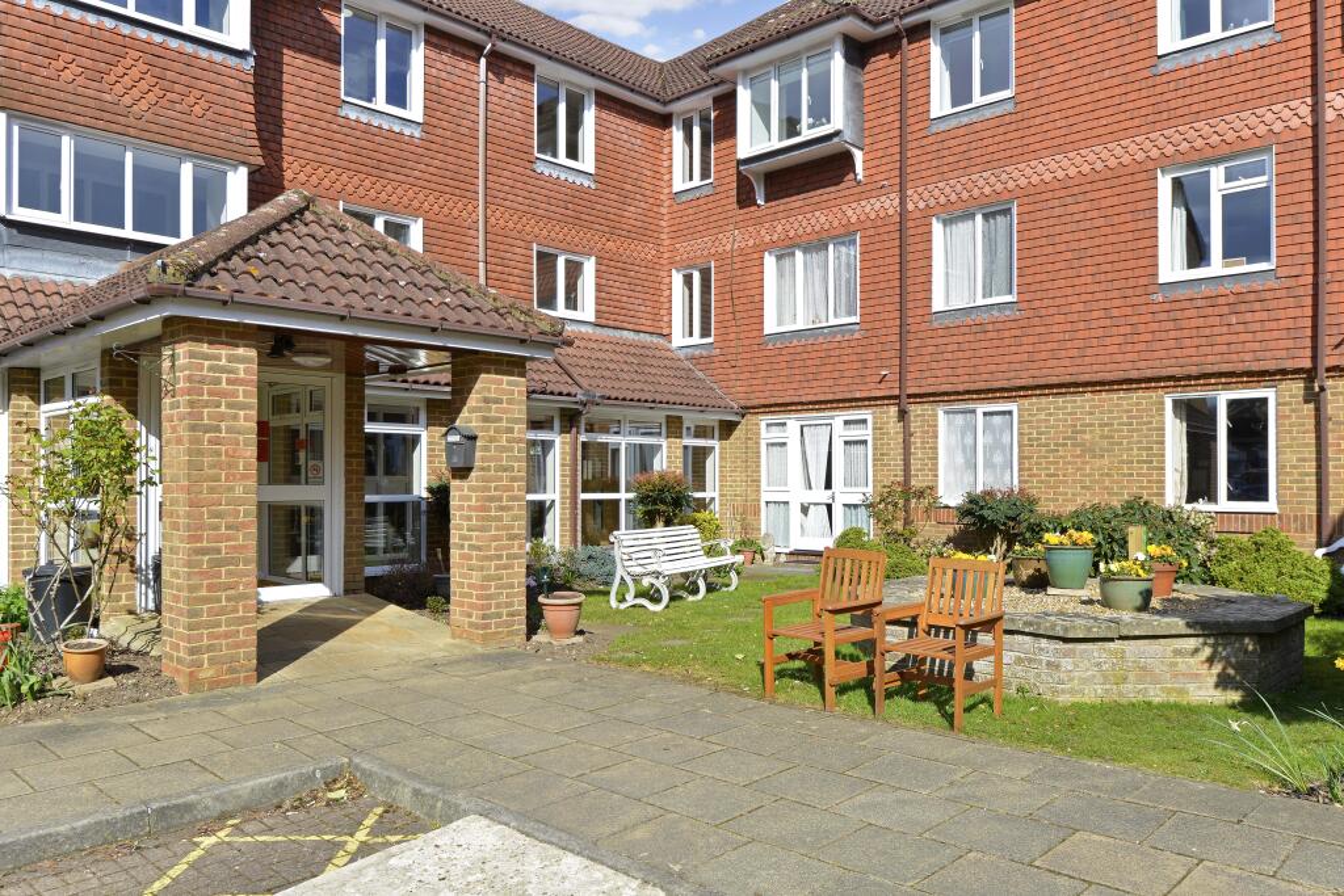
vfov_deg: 49.6
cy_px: 448
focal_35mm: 26
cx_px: 672
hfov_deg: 69.4
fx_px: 971
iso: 400
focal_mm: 26
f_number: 7.1
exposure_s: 1/640
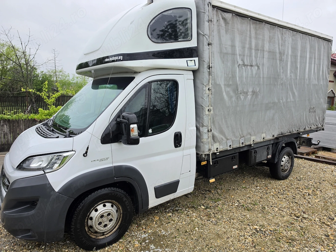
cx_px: 168
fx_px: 223
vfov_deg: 58.9
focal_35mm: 23
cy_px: 126
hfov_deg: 73.9
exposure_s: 1/3300
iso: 64
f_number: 1.4
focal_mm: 6.5
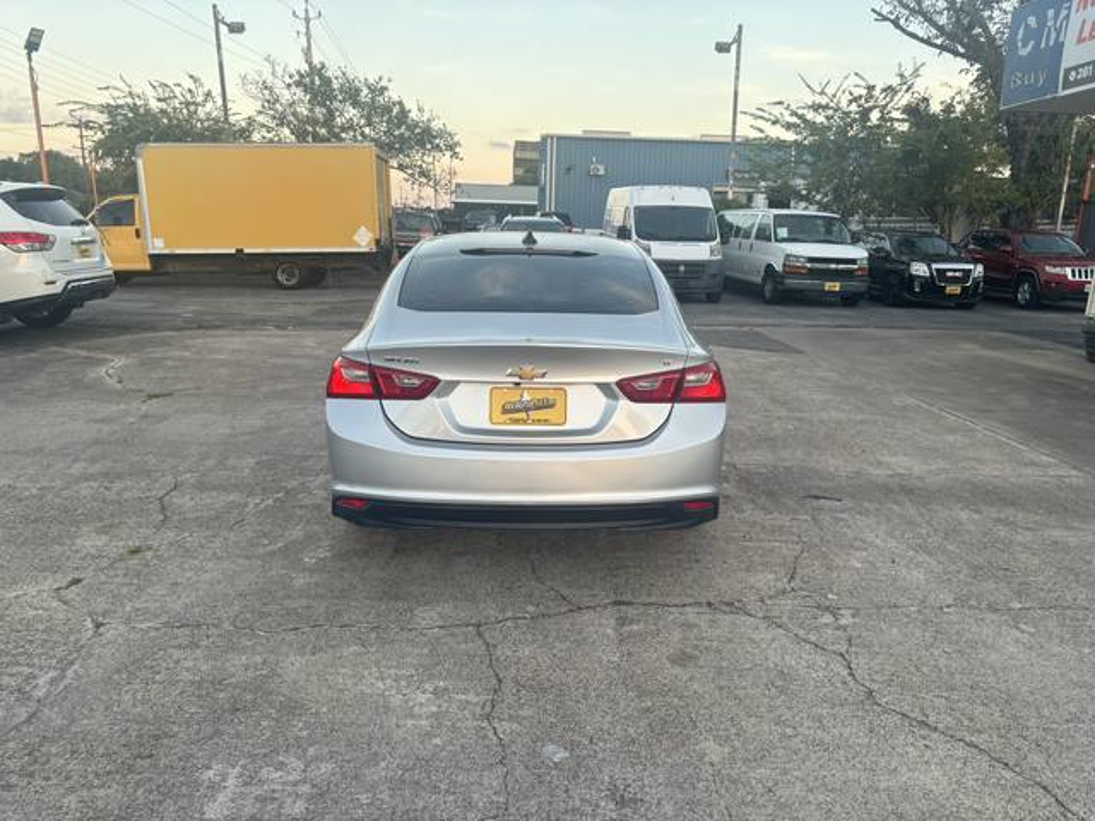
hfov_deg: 67.3
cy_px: 410
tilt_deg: -13.1
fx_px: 822
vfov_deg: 53.1
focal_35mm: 26
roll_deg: -1.1
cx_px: 548
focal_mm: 5.96
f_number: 1.6
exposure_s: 1/121
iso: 32
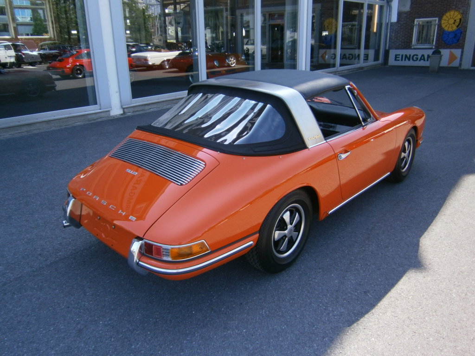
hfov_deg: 67.3
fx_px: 357
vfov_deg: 53.1
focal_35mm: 26
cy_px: 178
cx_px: 238
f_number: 2.8
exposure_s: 1/250
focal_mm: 4.7
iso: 80
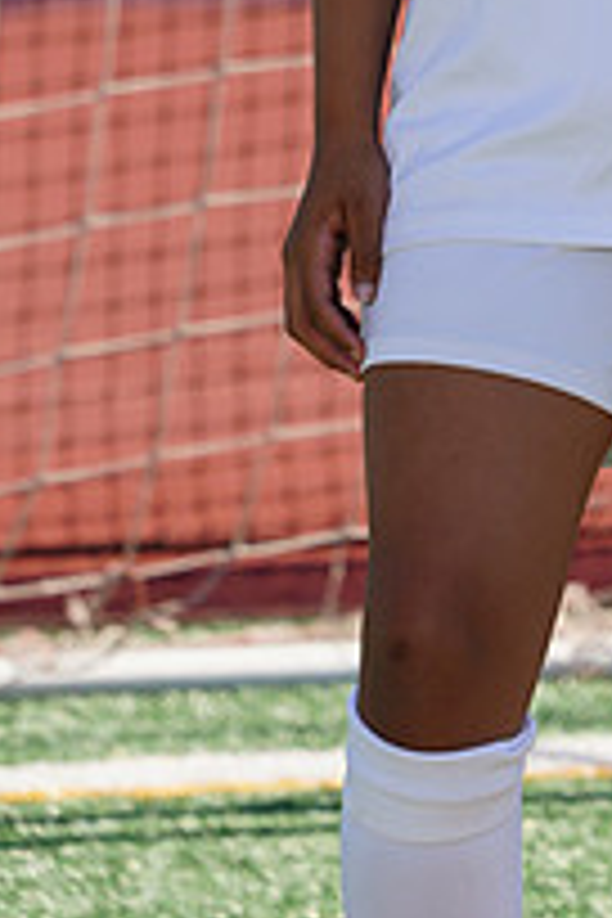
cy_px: -315
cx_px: 716
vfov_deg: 2.3
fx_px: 23229
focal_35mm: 911
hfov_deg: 1.5
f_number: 11
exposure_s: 1/250
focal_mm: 321
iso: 200
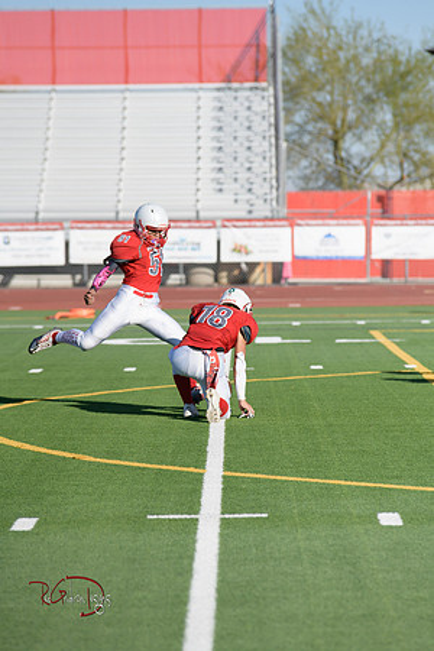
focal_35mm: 200
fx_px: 3616
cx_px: 217
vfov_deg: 10.3
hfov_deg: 6.9
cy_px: 326
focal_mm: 200
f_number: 5
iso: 500
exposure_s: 1/5000
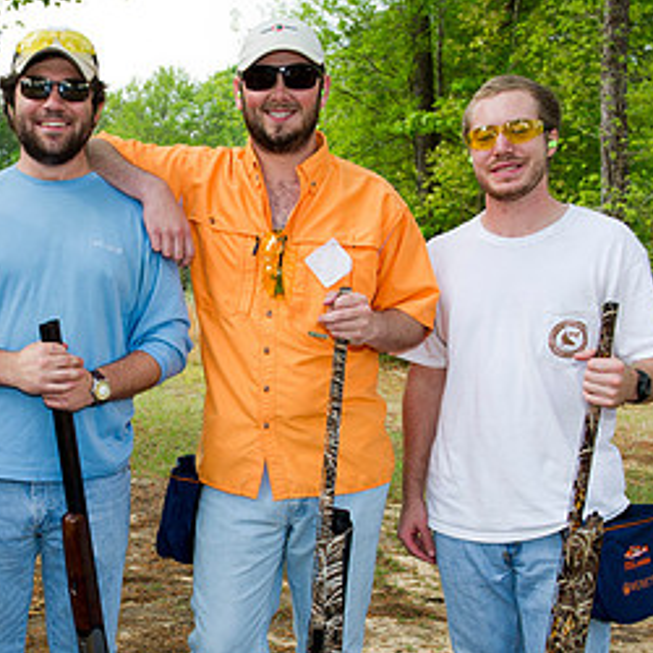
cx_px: 110
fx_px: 1345
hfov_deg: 26.7
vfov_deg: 27.1
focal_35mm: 63
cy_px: 460
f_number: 7.1
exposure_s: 1/250
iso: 400
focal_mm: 32
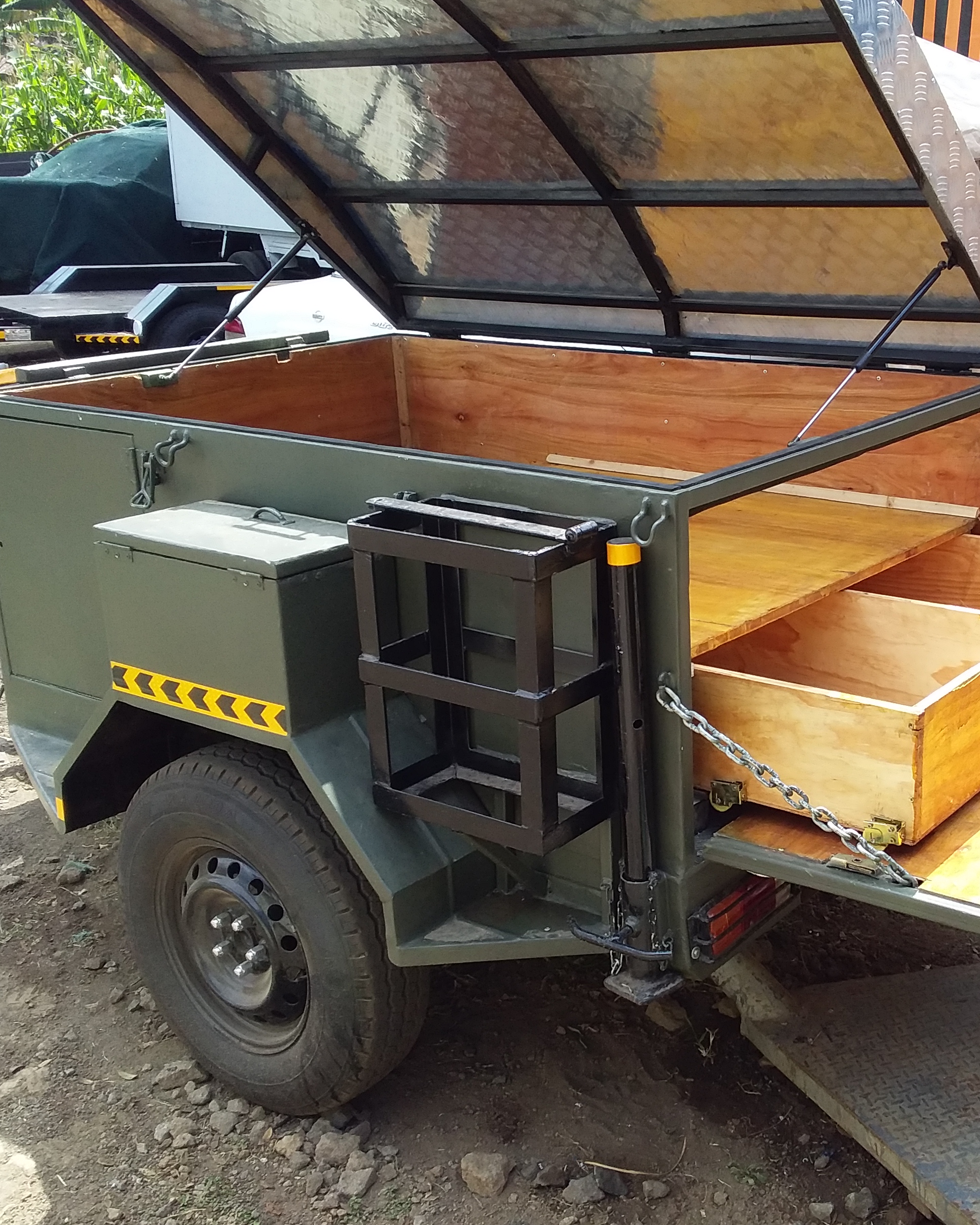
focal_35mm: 41
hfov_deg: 35.8
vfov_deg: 44.8
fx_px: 1487
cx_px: 706
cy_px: 607
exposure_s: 1/405
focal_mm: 3.3
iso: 40
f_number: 2.2
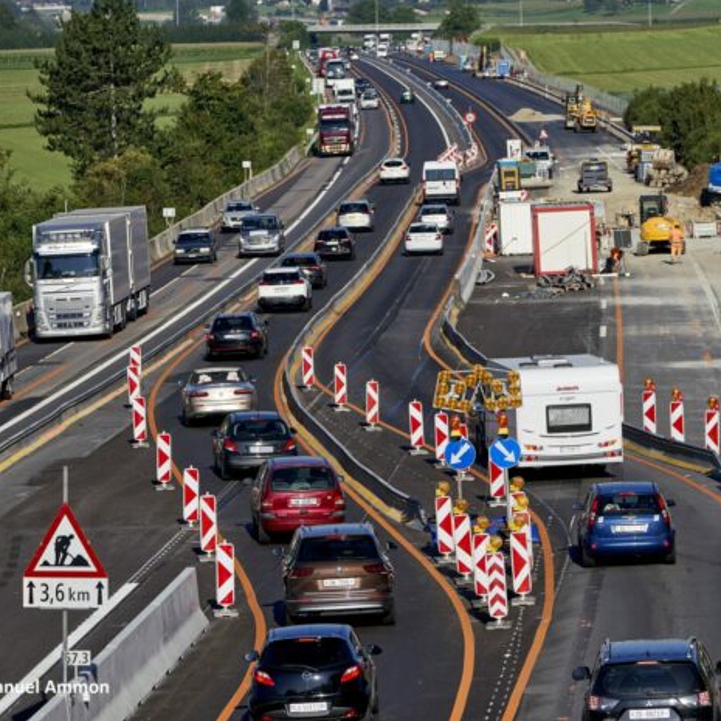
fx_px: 5467
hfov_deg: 7.5
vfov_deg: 7.5
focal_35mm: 232
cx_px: 409
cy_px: 360
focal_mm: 181
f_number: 8
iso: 200
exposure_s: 1/800
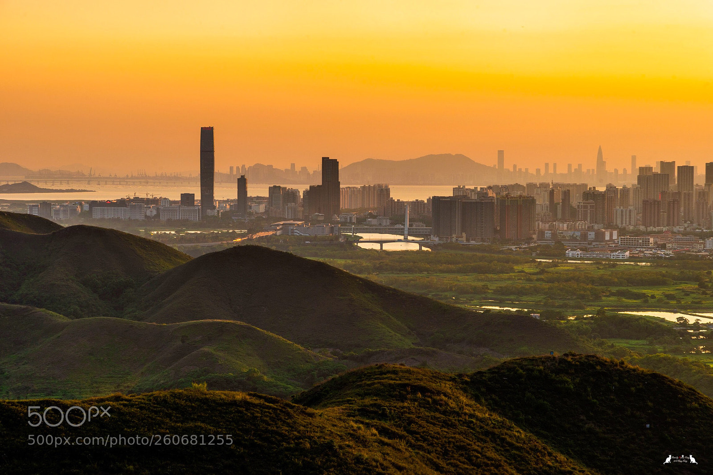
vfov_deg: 16.1
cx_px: 356
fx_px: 1683
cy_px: 238
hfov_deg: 23.9
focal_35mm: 85
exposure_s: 1/100
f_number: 14
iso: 160
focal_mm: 85
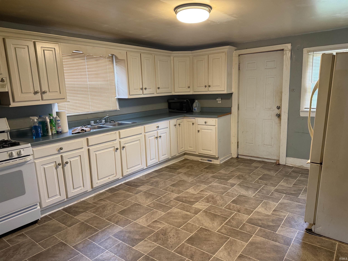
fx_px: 241
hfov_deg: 71.6
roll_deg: +1.9
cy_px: 130
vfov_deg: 56.8
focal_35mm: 24
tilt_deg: -10.8
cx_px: 174
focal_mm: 6.76
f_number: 1.78
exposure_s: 1/60
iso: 250
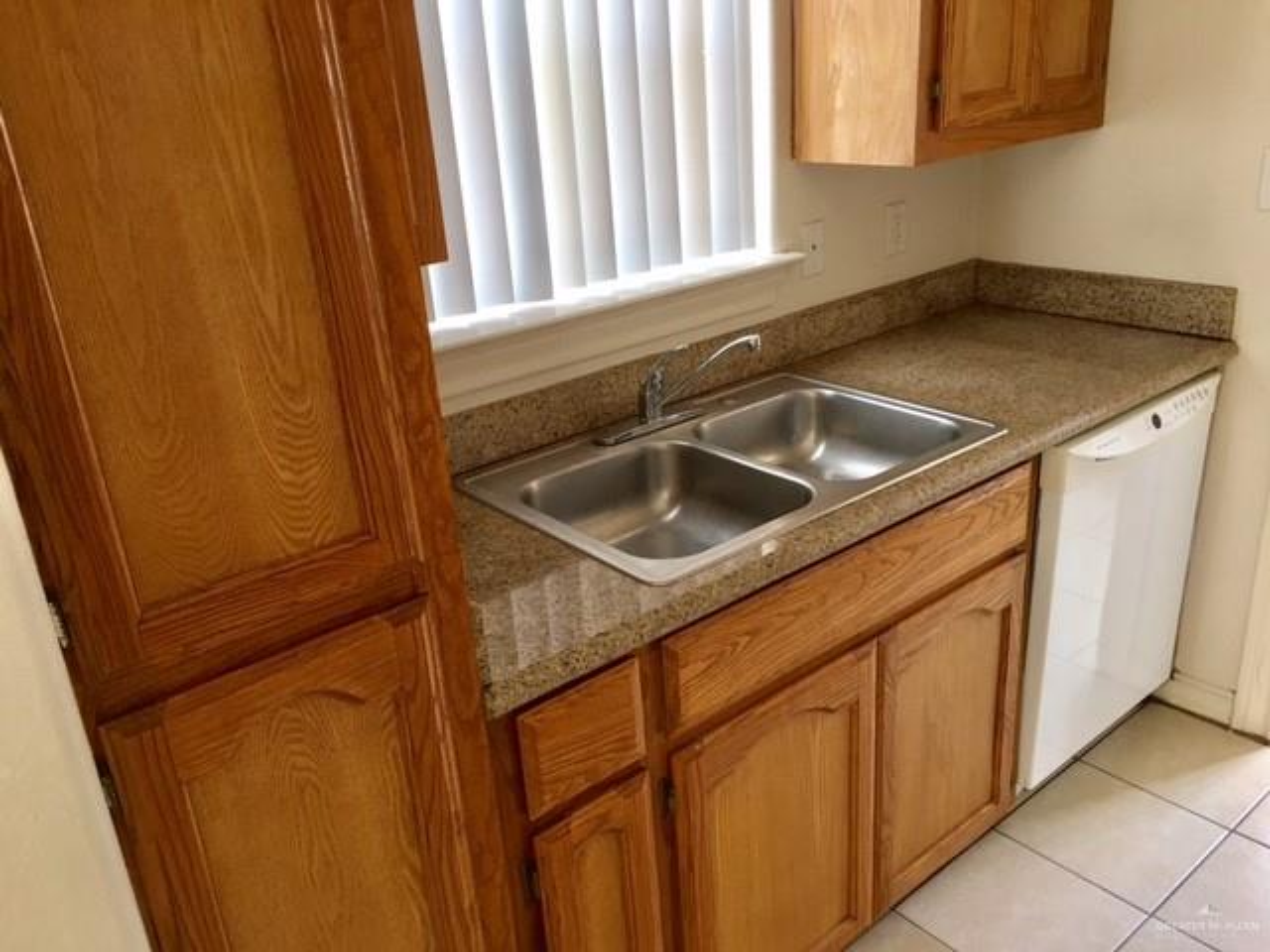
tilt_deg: -21.1
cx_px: 635
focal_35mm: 29
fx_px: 1064
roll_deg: +4.0
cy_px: 476
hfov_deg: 61.7
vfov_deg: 48.2
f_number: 2.2
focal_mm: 4.15
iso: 32
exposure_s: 1/15
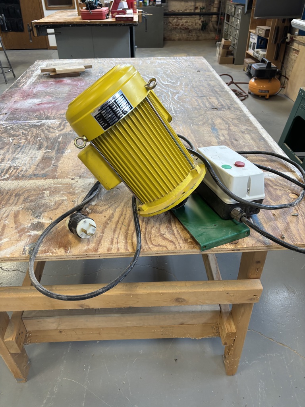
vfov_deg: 67.3
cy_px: 204
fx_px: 305
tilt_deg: -37.1
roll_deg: -1.3
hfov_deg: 53.1
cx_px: 152
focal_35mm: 26
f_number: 1.6
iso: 100
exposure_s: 1/120
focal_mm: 5.96
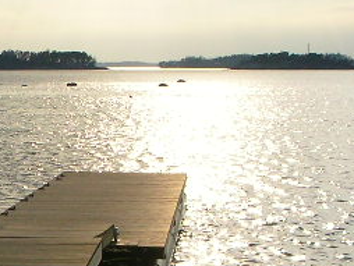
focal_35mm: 141
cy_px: 175
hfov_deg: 13.3
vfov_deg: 10.5
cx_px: -142
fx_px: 1443
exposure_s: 1/250
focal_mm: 5.8
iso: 50
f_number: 8.5
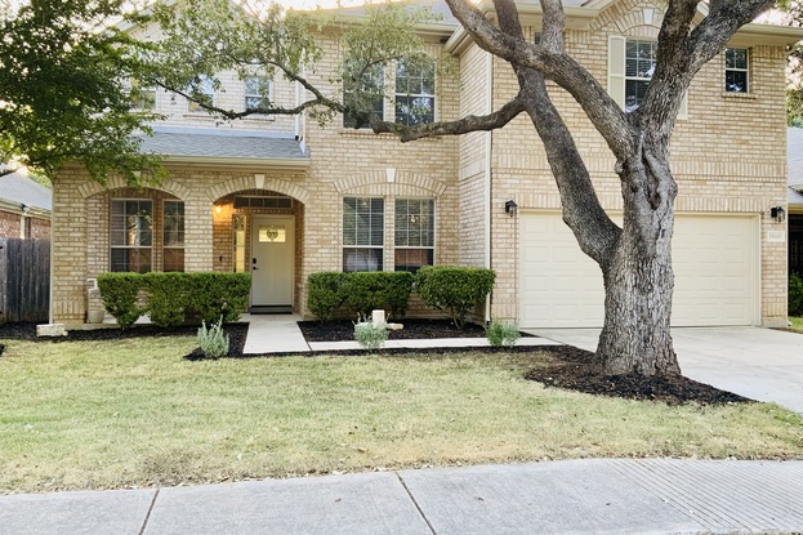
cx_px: 402
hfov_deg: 60.3
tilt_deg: +0.0
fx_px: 691
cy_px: 259
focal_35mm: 31
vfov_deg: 42.3
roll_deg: -0.7
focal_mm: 3
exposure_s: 1/122
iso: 64
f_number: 1.8
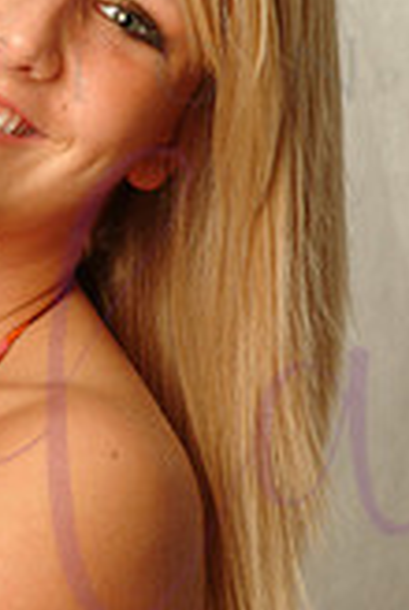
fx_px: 7320
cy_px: 201
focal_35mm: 431
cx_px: -28
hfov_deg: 3.2
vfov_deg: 4.8
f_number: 11
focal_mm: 105
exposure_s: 1/125
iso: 400
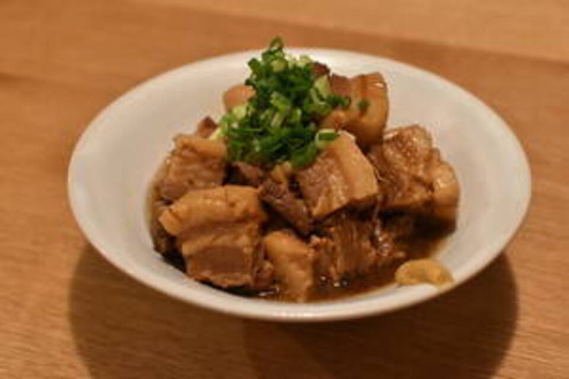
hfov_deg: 37.9
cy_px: 190
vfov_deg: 25.8
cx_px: 284
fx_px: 830
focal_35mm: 52
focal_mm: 35
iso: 1250
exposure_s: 1/60
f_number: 3.5
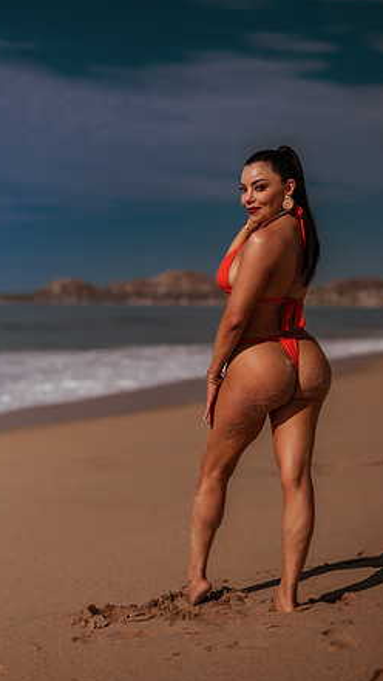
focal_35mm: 62
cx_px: 216
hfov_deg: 19.4
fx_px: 1120
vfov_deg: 33.8
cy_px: 344
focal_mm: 58
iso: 50
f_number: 2
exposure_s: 1/8000
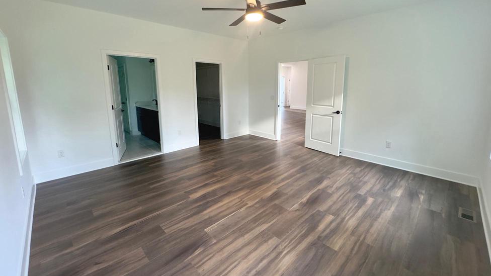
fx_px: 208
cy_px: 119
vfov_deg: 66.8
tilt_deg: -9.0
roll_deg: +0.0
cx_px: 250
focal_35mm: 16
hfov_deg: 99.4
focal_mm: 2.22
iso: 320
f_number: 2.2
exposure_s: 1/60
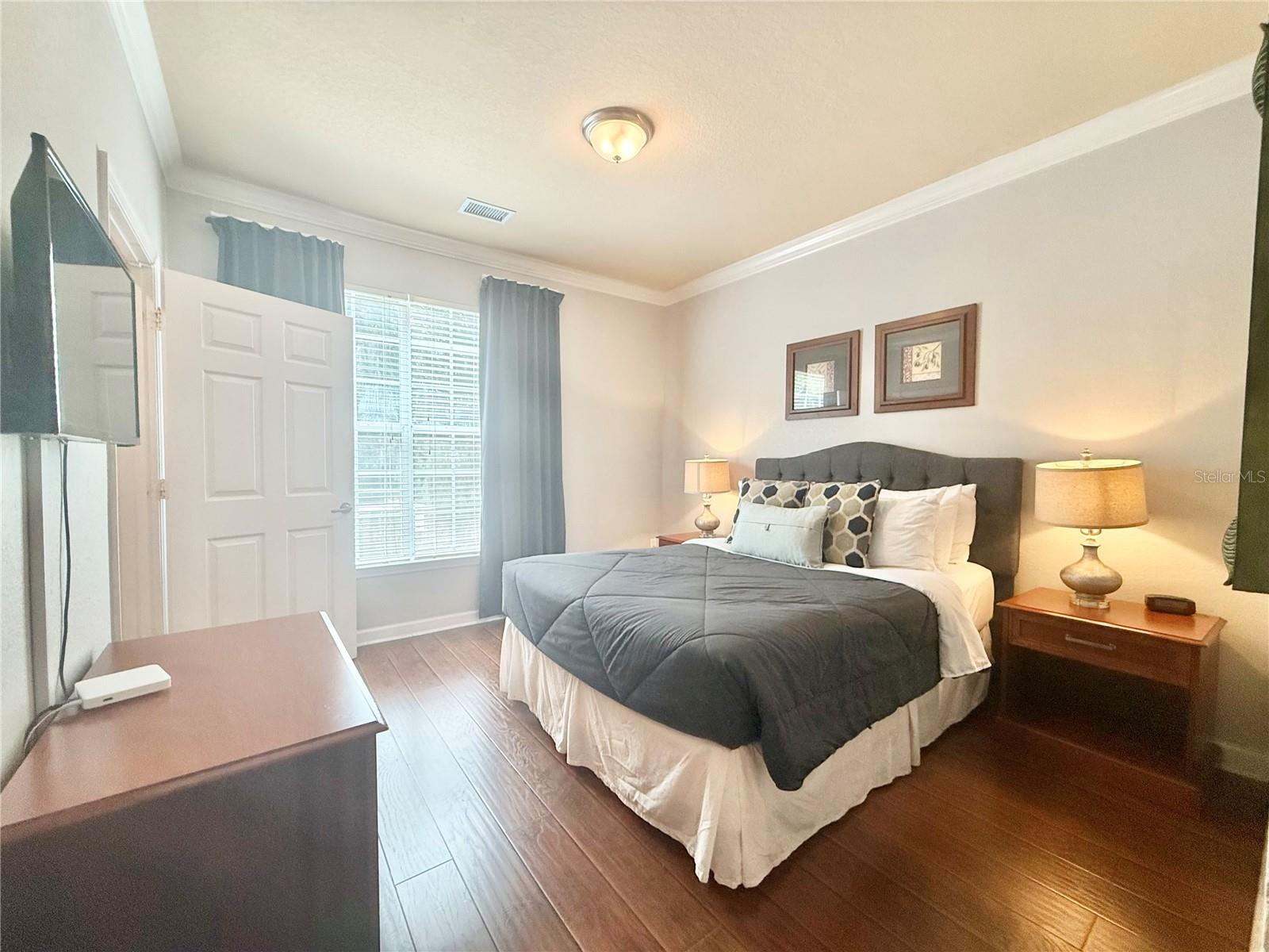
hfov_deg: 102.1
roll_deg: -0.7
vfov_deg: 85.7
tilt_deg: -1.5
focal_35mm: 14
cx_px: 634
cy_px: 476
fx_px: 513
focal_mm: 2.22
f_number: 2.2
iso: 320
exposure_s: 1/120
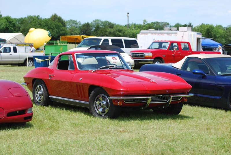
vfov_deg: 13.1
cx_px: 116
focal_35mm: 105
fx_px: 674
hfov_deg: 19.4
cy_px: 78
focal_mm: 70
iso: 140
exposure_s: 1/500
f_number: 5.6
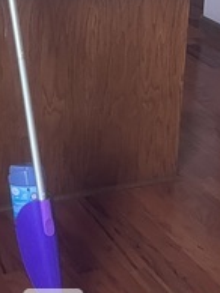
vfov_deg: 19.2
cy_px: -153
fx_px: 755
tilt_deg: -7.8
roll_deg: -1.7
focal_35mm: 89
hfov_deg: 15.3
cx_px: -110
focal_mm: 5.1
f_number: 1.6
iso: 320
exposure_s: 1/60
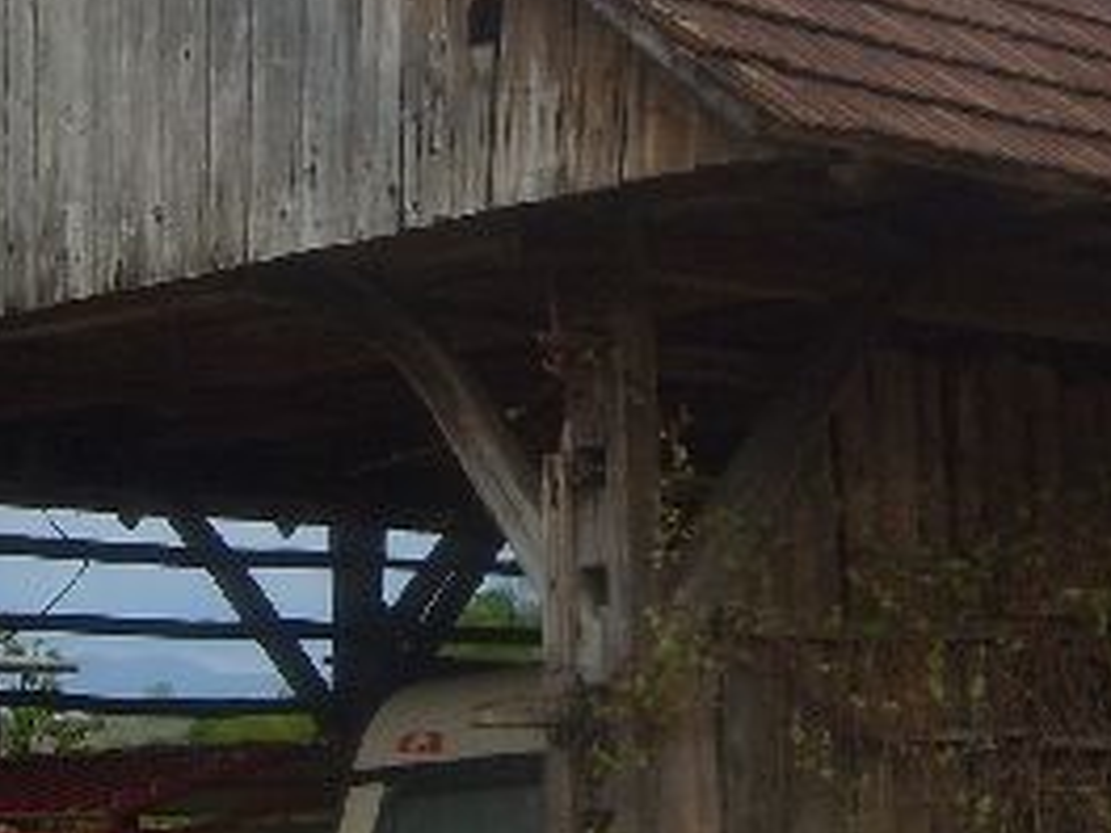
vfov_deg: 13.9
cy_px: 286
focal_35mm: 106
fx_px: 3402
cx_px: 593
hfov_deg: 18.5
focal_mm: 5.8
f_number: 2.8
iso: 50
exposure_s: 1/180
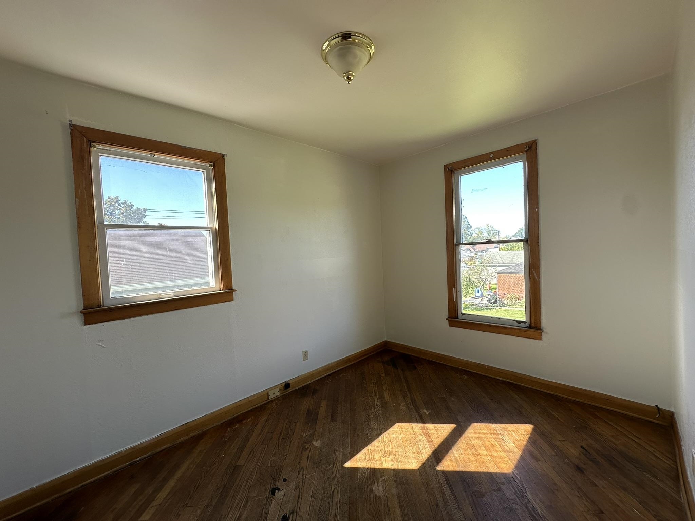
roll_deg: +3.0
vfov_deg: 85.7
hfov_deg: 102.1
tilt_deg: -1.2
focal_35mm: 14
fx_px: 281
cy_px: 260
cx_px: 348
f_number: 2.2
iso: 40
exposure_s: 1/99
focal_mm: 2.22
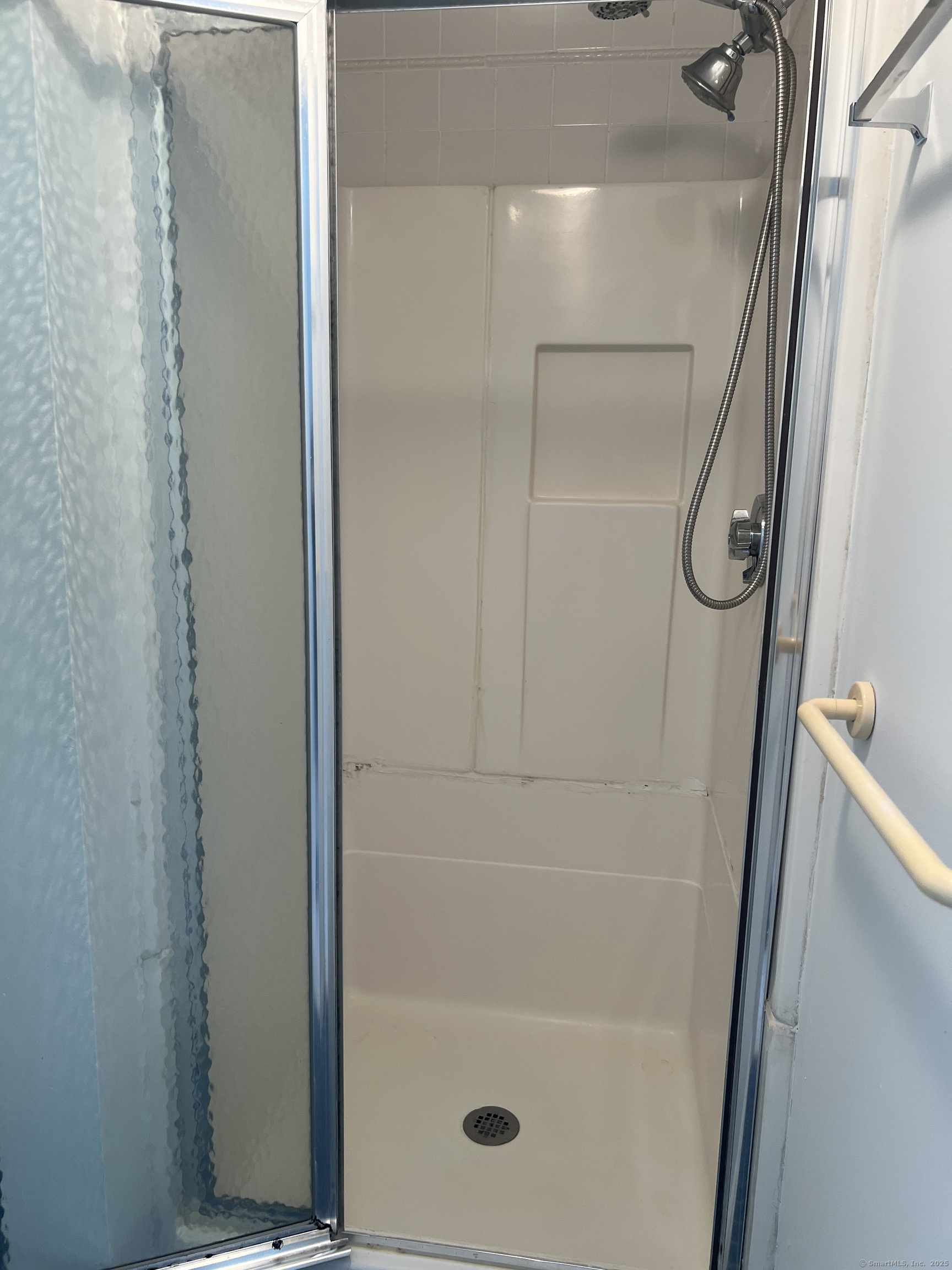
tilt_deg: -11.6
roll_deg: -1.3
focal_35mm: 26
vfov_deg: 67.3
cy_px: 635
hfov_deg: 53.1
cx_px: 476
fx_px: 953
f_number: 1.5
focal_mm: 5.7
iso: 100
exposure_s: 1/120
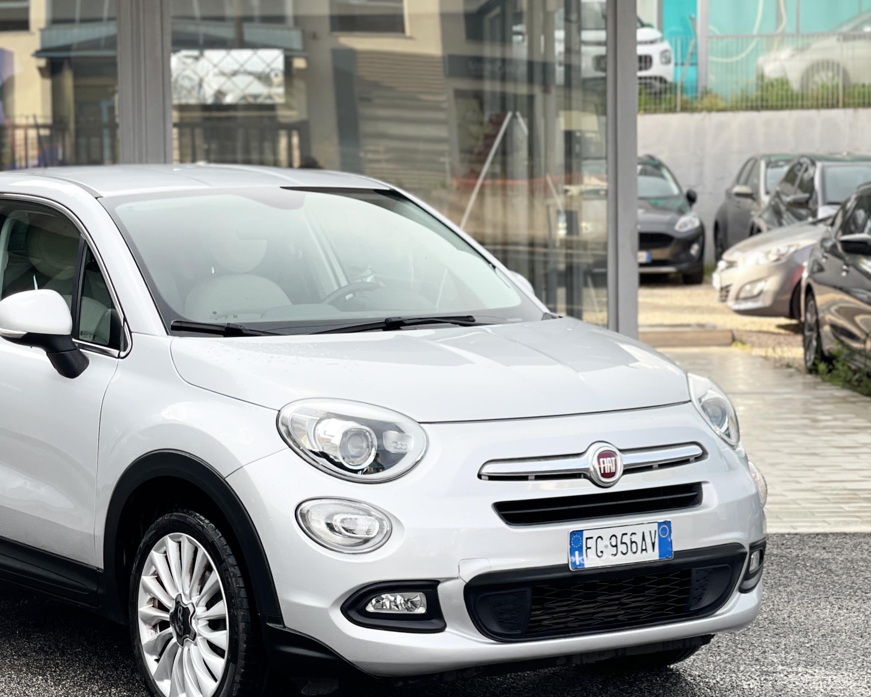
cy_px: 431
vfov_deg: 15.1
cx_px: 266
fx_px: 2630
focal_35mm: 102
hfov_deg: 18.7
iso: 25
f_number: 2.2
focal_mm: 7.5
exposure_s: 1/121
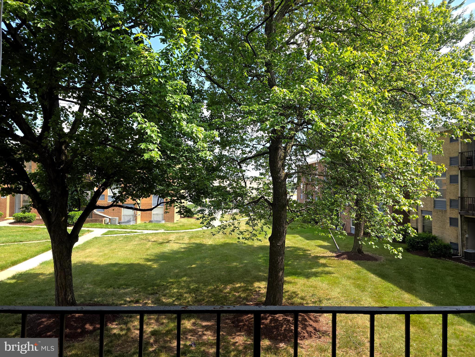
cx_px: 238
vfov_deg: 58.9
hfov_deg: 73.9
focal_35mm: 23
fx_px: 316
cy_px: 178
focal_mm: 6.3
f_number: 1.7
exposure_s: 1/300
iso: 12
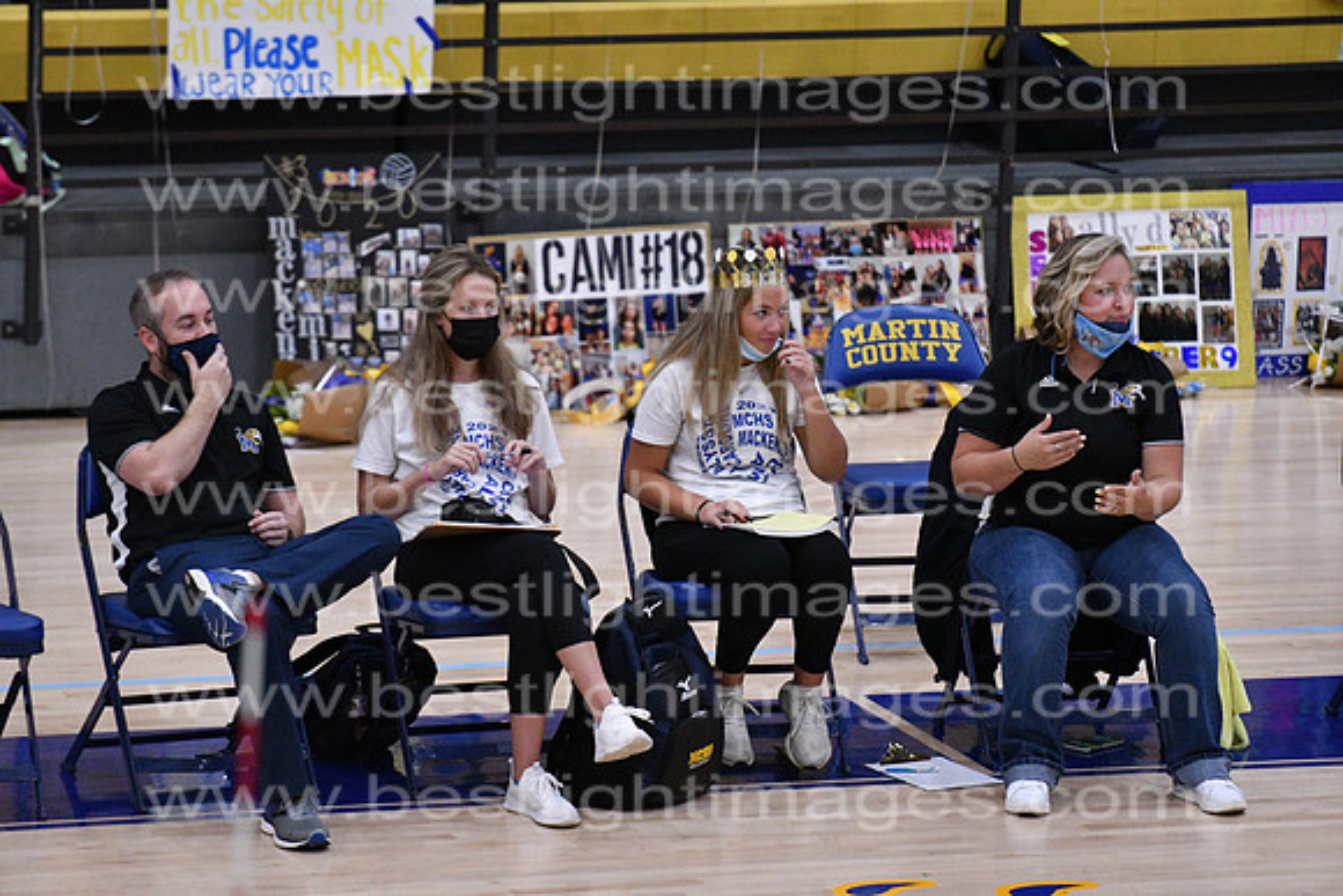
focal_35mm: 300
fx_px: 11194
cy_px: 448
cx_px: 672
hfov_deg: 6.9
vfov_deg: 4.6
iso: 6400
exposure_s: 1/1250
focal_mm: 200
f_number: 3.2
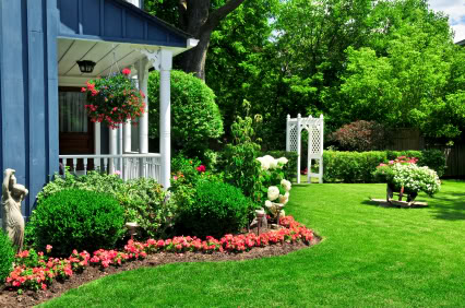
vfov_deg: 31.7
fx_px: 541
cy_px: 154
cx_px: 232
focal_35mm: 42
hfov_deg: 46.5
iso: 200
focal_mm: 28
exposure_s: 1/125
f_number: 10
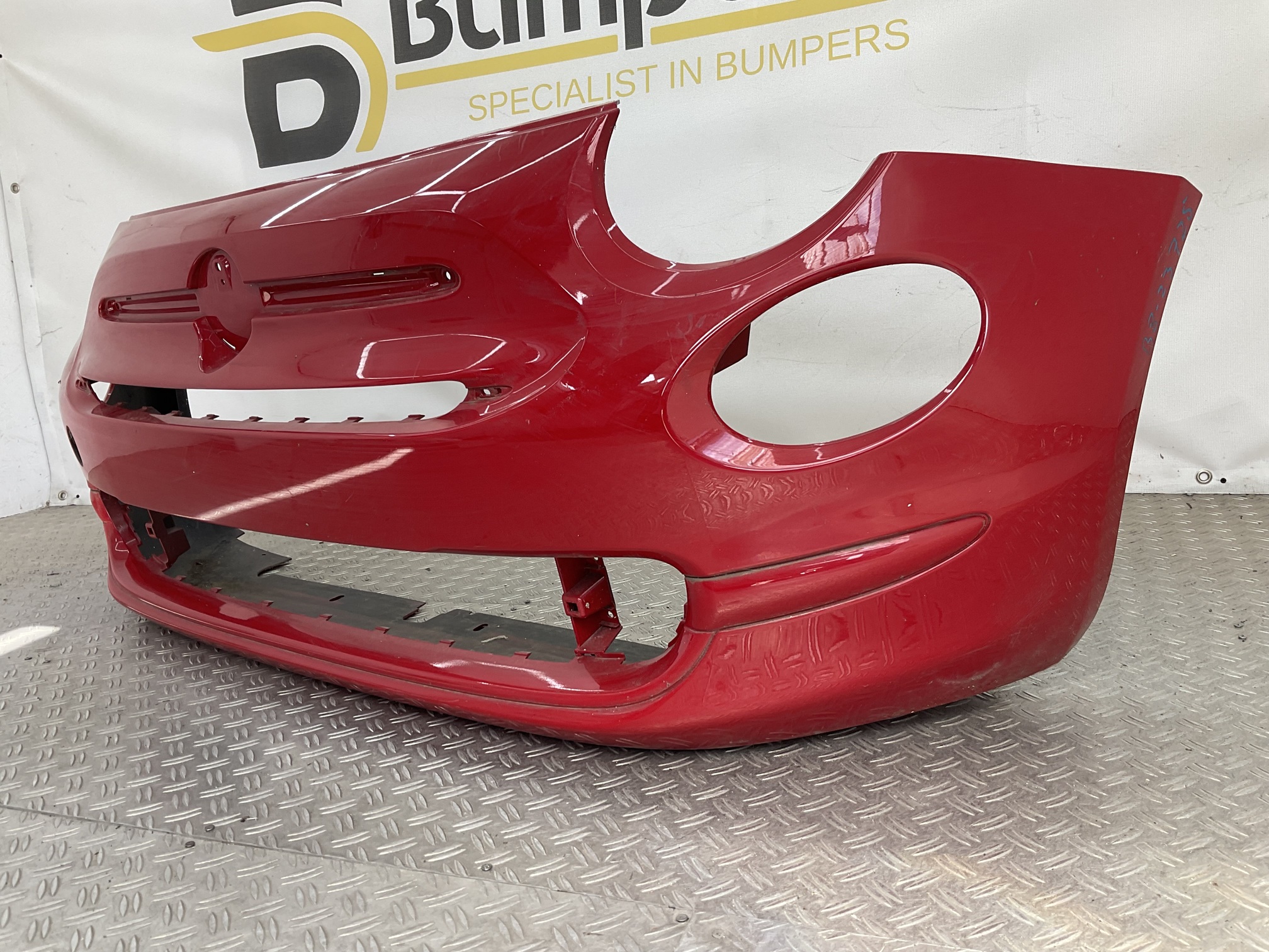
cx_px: 634
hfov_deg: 61.7
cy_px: 476
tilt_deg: -13.3
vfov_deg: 48.2
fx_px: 1063
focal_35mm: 29
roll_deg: +5.1
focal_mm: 3
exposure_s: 1/118
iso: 16
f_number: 1.8
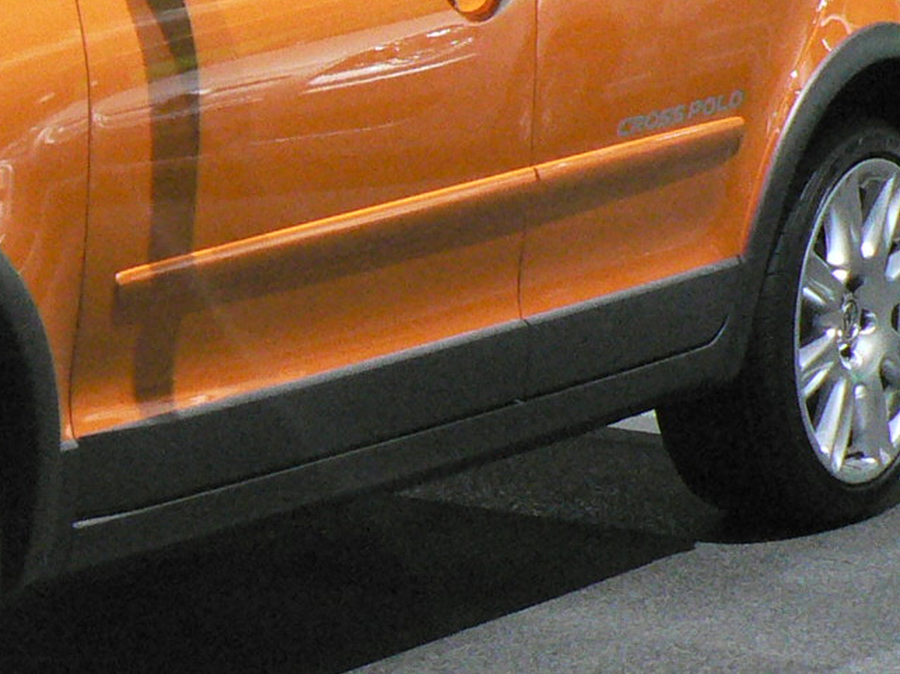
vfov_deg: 7.9
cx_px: -267
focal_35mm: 188
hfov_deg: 10.3
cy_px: 159
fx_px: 4887
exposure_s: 1/125
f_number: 3.6
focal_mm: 9.8
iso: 400
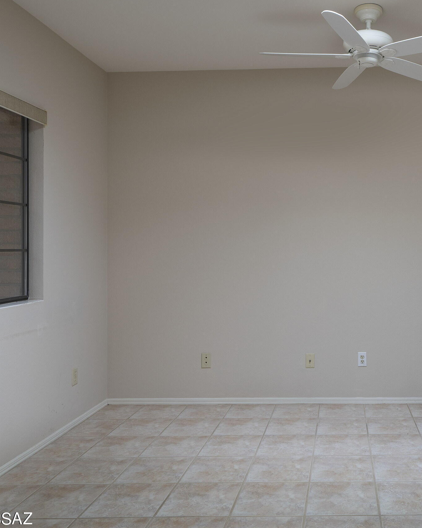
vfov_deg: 57.2
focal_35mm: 31
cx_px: 350
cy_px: 254
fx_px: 484
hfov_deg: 44.3
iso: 200
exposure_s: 1/25
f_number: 7.1
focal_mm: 20
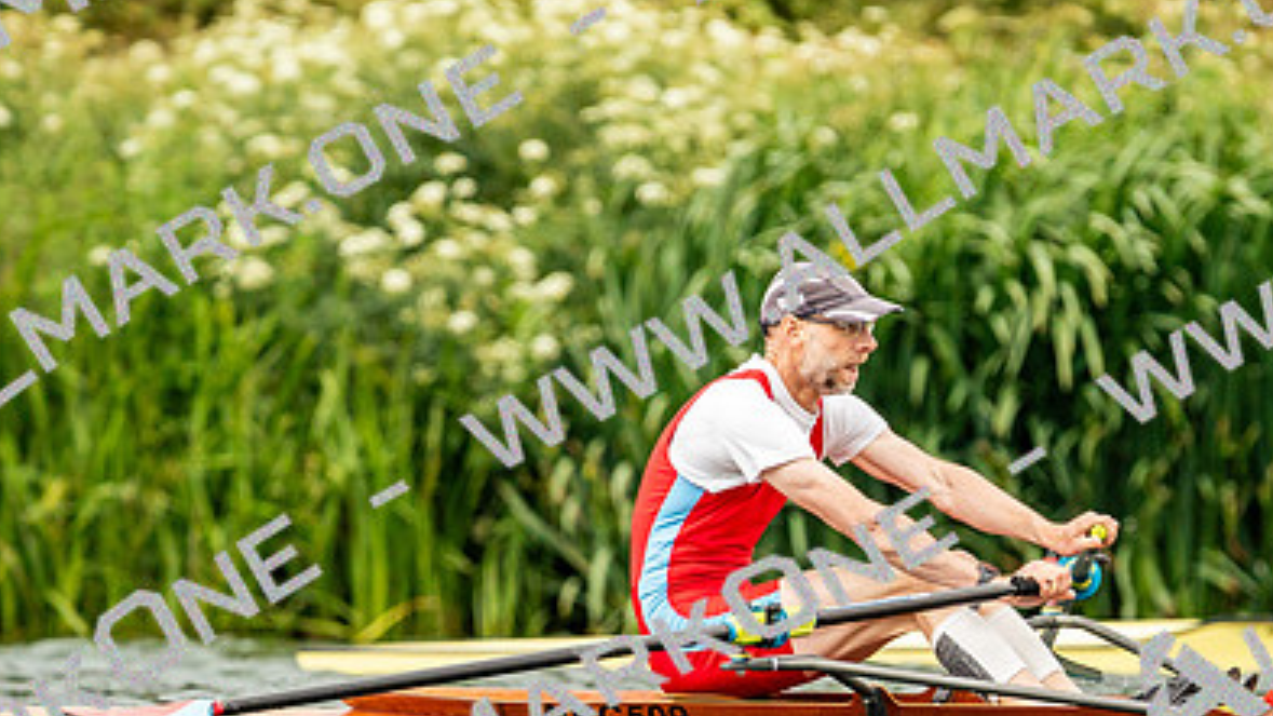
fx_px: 46984
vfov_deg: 0.9
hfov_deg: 1.6
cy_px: 478
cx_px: 862
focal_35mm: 1392
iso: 1000
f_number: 6.3
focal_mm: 600
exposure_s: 1/2000
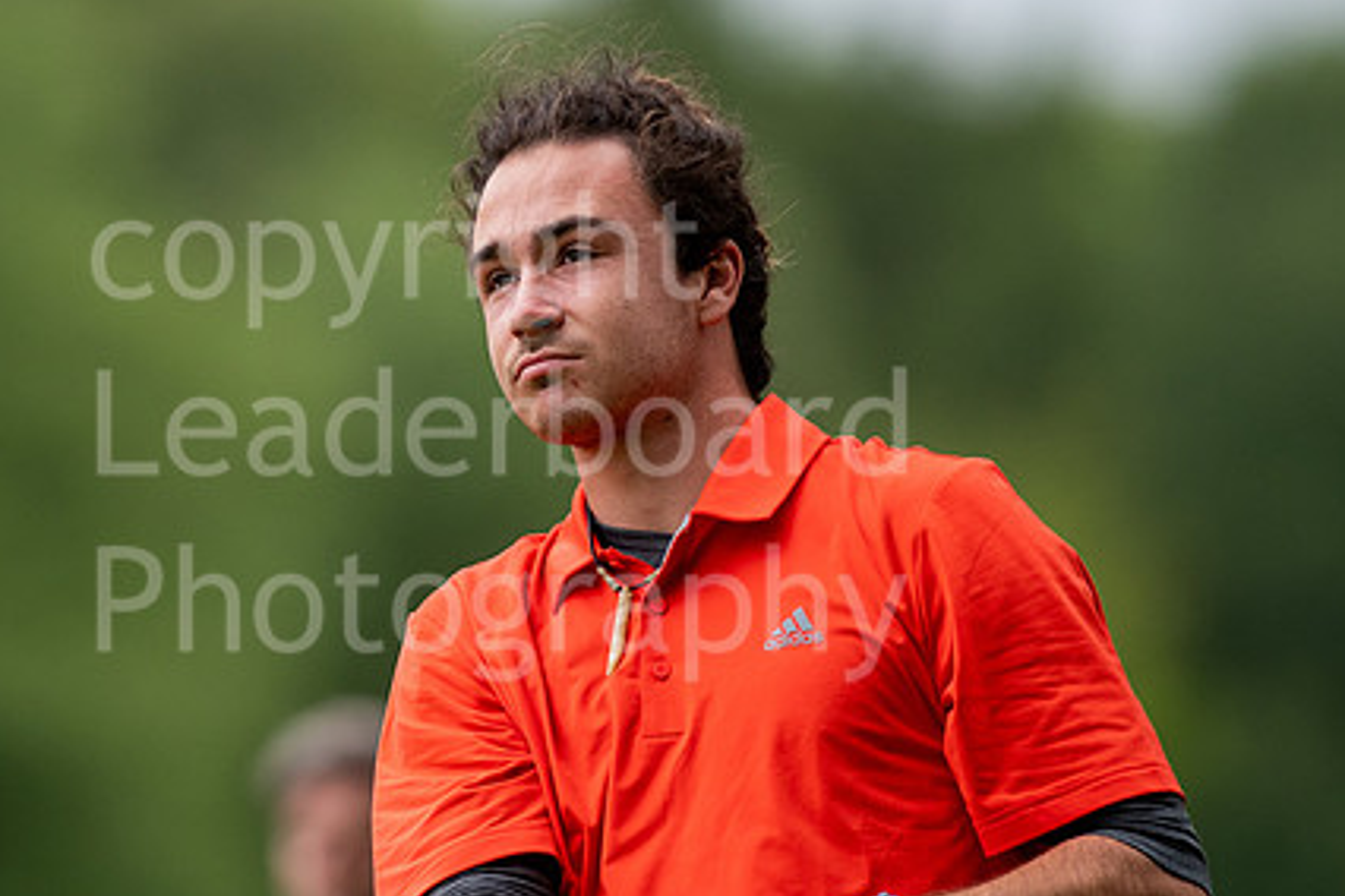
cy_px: 453
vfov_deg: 2.2
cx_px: 505
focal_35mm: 613
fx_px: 22901
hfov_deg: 3.4
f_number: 4
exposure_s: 1/2000
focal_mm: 300
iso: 1000
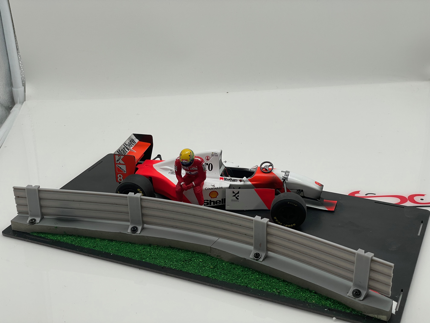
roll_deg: +1.4
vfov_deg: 28.0
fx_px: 646
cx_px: 215
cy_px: 162
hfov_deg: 36.8
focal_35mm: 52
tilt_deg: -24.6
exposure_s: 1/99
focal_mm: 6
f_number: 2
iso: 40
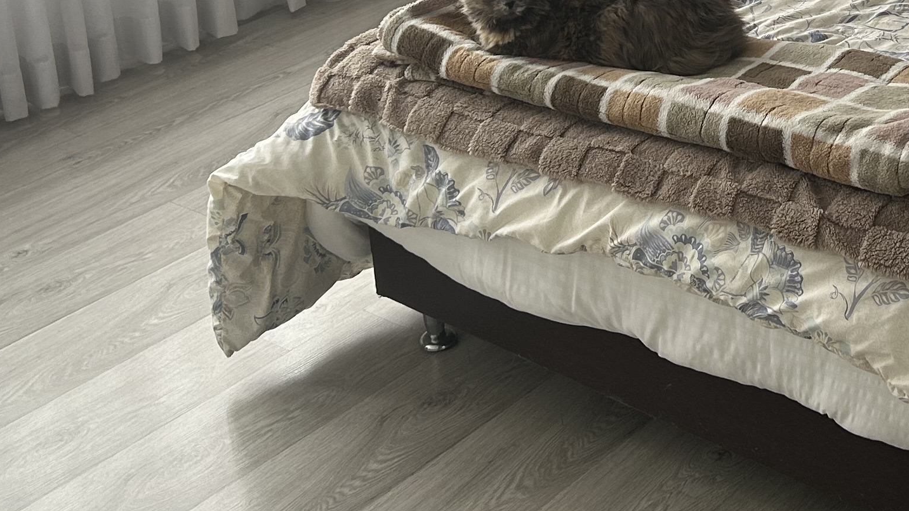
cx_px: 785
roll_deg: +2.6
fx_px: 1784
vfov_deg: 15.5
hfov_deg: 27.7
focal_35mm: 74
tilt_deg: -16.3
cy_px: -156
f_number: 1.5
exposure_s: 1/121
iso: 50
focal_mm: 5.7
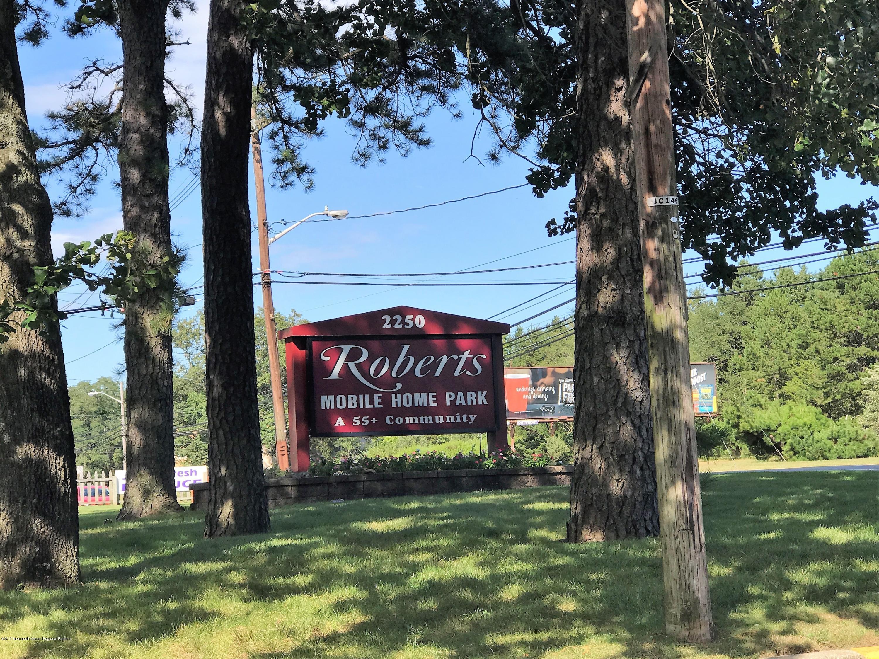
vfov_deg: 25.7
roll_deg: +2.9
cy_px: 330
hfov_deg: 33.8
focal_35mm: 57
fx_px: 1447
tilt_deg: +5.0
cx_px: 440
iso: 20
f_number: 2.8
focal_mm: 6.6
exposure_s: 1/507
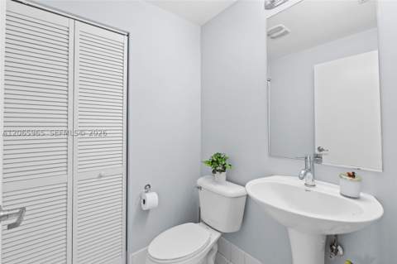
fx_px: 182
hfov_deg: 95.0
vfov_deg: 71.9
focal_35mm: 16
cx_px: 198
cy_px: 132
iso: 250
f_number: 14
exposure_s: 1.3
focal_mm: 16.5
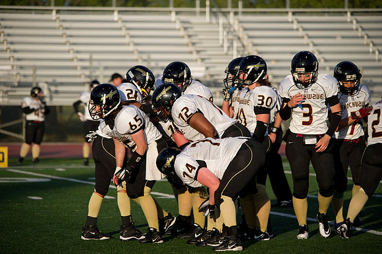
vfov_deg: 5.1
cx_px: 191
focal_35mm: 270
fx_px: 2863
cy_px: 127
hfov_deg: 7.6
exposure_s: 1/1000
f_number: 5.6
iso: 280
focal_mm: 270
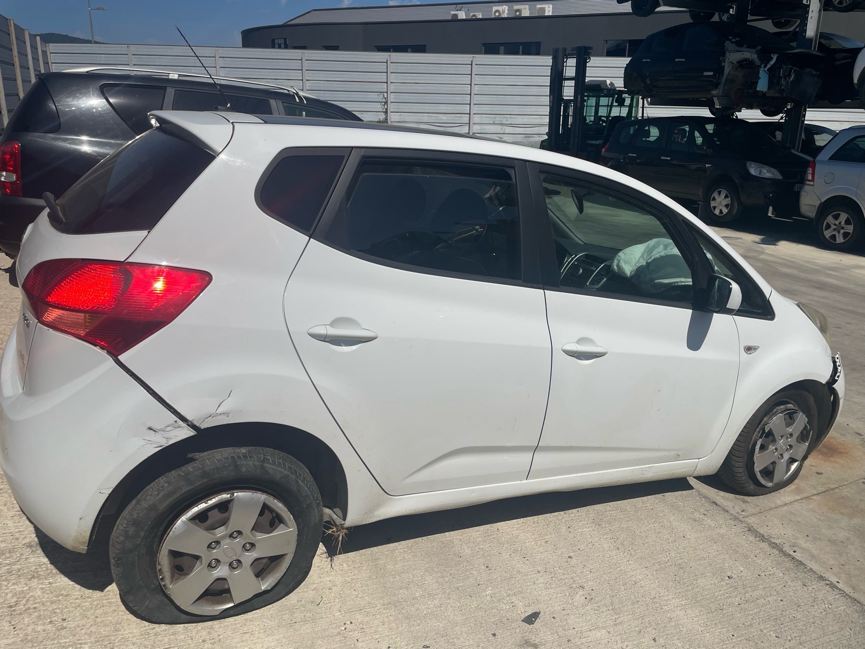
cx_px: 432
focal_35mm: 26
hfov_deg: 67.3
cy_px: 324
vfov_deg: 53.1
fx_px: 650
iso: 32
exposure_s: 1/11905
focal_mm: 4.2
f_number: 1.6
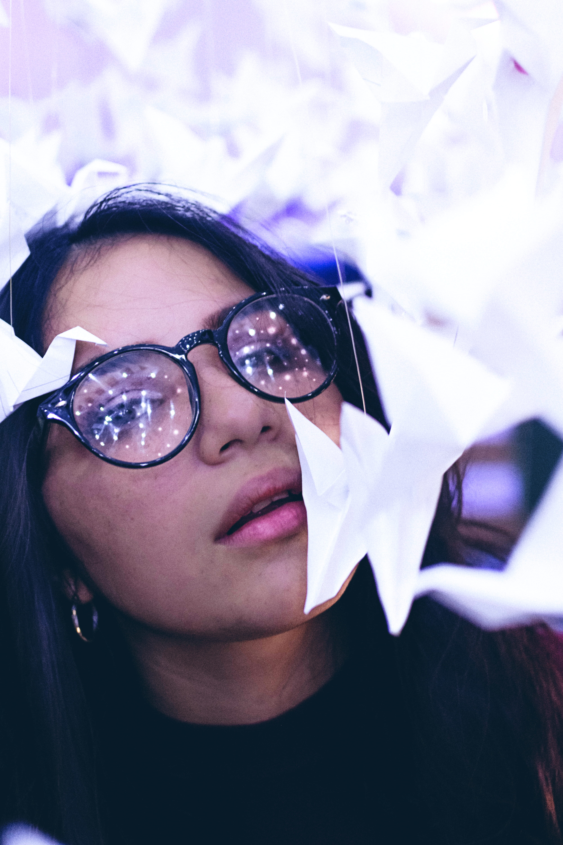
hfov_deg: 25.8
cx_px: 282
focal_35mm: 52
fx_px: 1231
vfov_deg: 37.9
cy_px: 422
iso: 800
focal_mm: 35
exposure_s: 1/30
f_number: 1.8
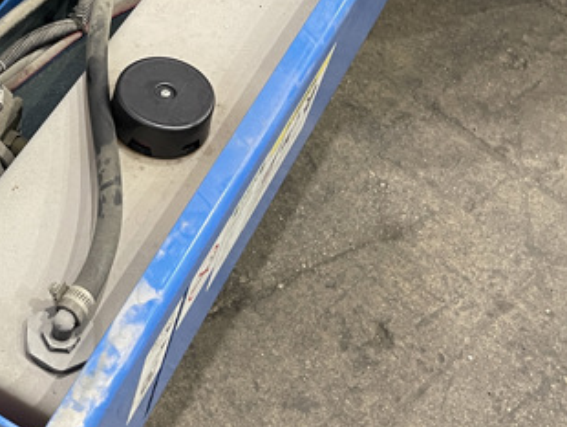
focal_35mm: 67
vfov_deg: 21.7
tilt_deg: -46.4
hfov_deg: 27.2
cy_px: 93
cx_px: -5
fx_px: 1098
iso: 400
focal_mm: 5.1
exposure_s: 1/60
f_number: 1.6
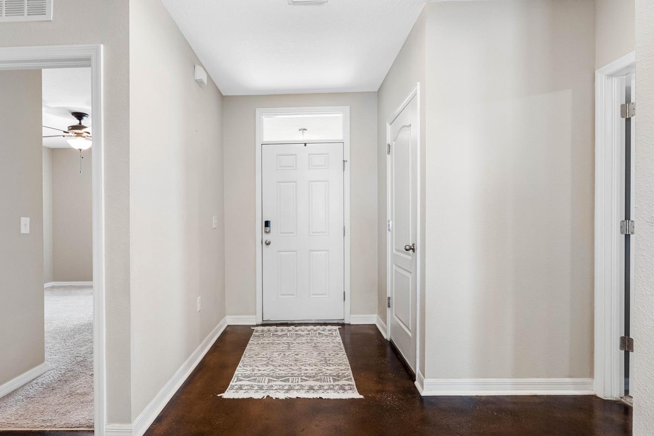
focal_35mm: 19
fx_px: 345
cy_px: 221
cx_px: 304
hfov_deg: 86.8
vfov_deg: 64.6
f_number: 8
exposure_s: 1/1.25
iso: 1600
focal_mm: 16
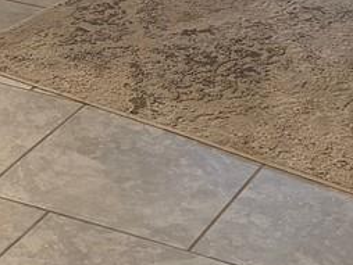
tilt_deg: -9.6
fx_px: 1541
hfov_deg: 13.0
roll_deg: +0.5
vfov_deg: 9.1
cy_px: -308
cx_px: 65
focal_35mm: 151
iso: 200
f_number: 1.78
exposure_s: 1/60
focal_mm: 6.76
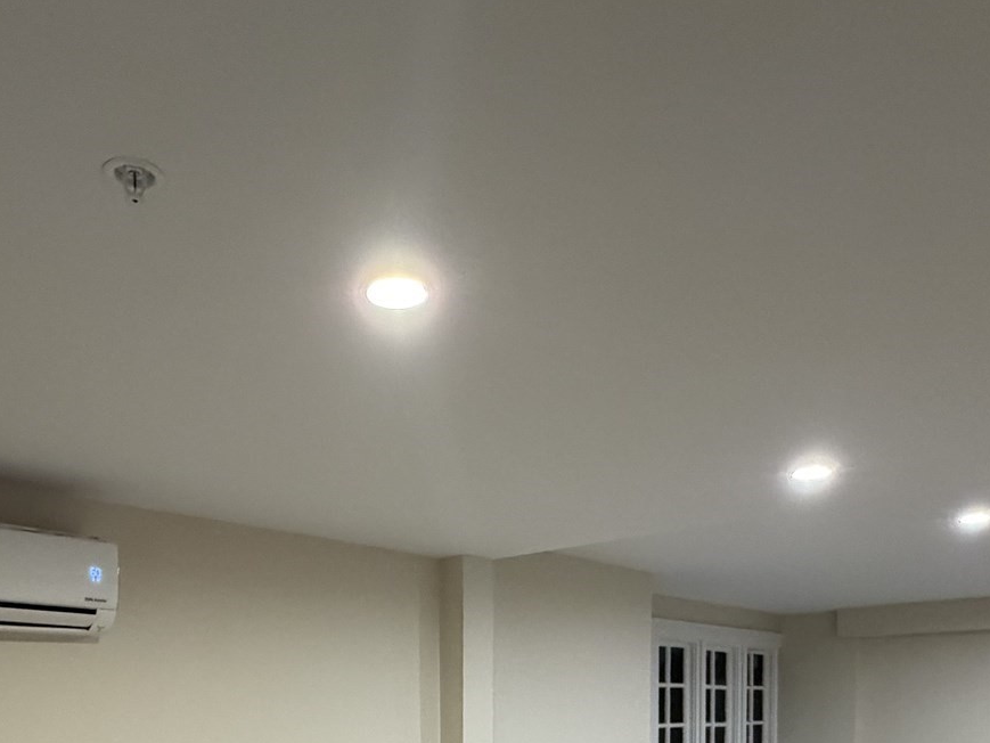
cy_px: 754
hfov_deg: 55.3
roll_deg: -0.2
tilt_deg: -0.9
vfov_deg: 37.9
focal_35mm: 33
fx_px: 944
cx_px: 449
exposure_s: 1/60
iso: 500
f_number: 2.2
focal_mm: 2.22
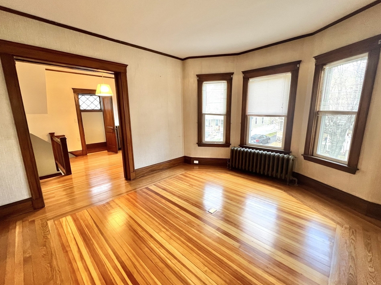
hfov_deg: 102.1
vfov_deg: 85.6
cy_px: 145
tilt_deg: -11.4
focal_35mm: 14
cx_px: 193
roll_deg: +0.5
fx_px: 154
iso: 160
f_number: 1.8
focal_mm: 1.57
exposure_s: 1/60
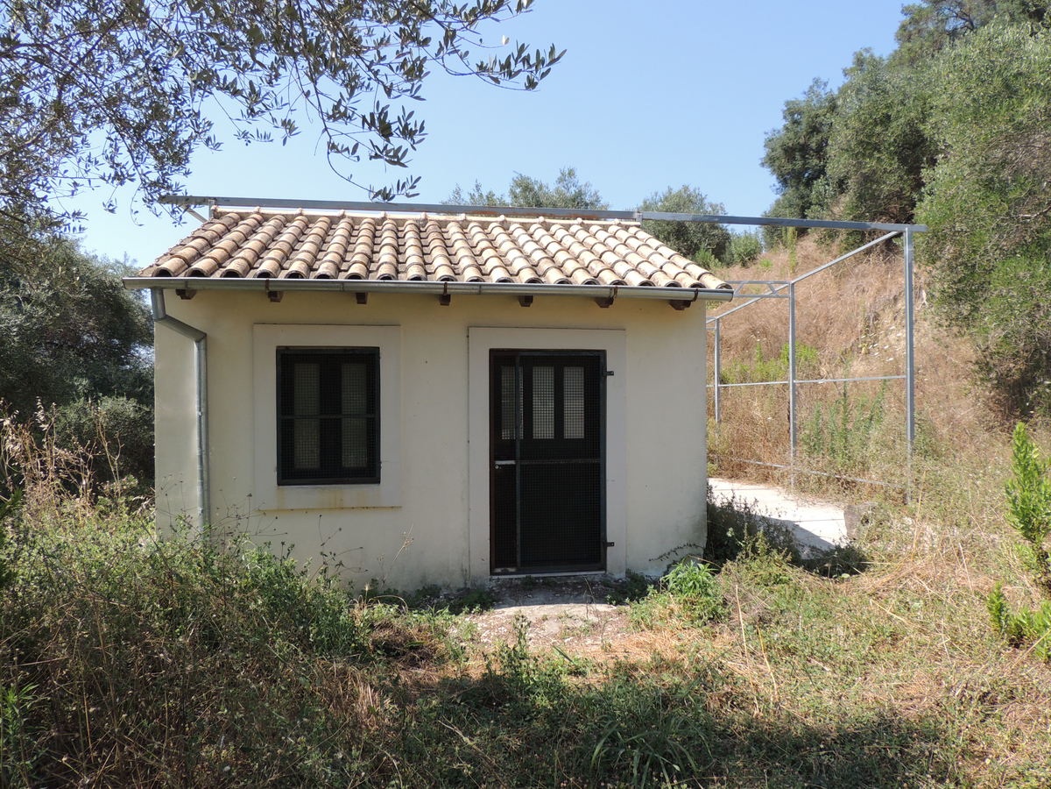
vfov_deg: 56.8
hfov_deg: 71.6
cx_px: 526
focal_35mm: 24
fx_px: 729
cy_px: 394
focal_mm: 4.3
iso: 100
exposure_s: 1/800
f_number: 3
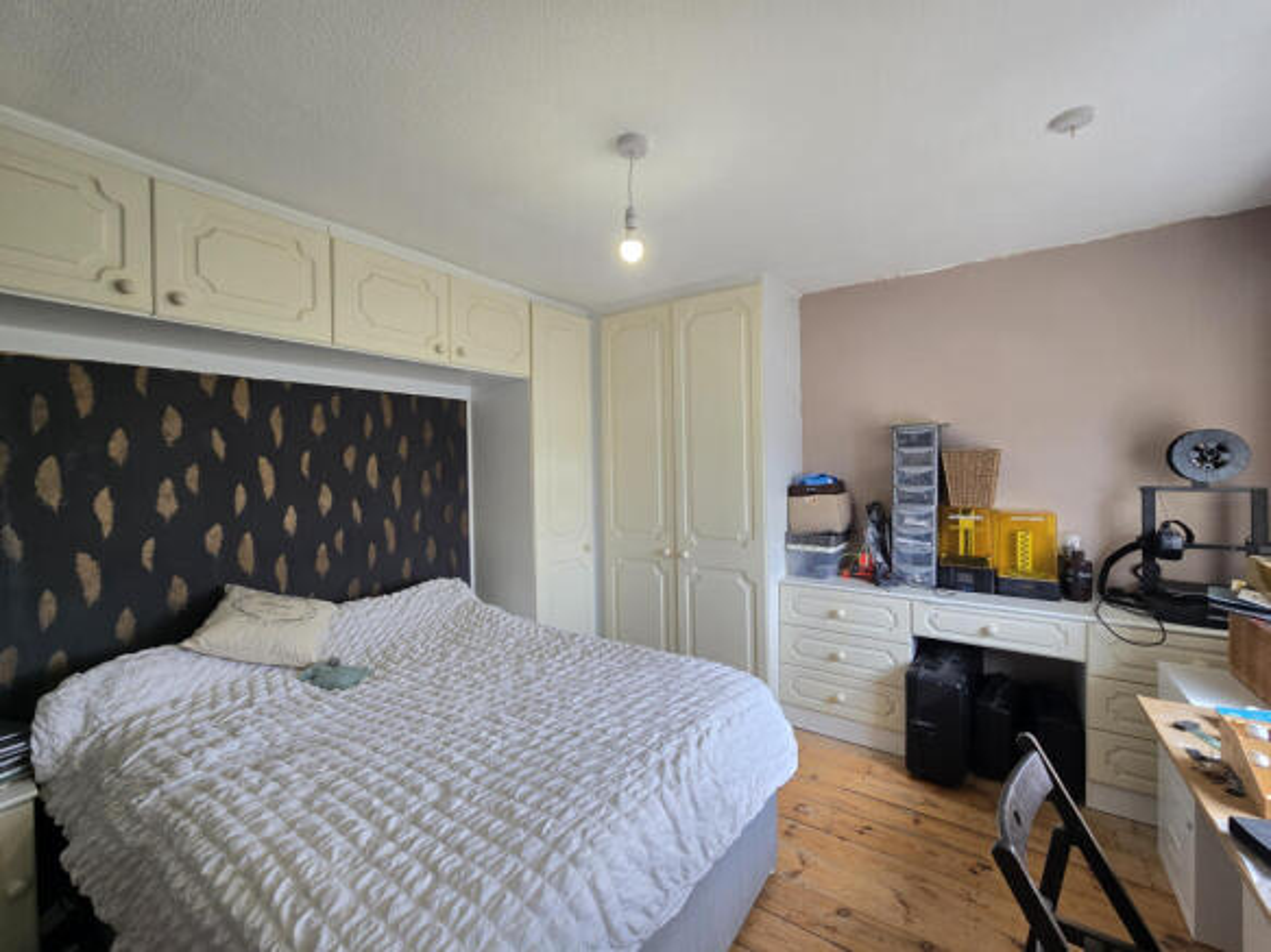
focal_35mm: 13
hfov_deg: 106.2
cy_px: 476
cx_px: 636
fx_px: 477
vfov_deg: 89.9
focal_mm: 2.2
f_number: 2.2
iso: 50
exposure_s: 1/50
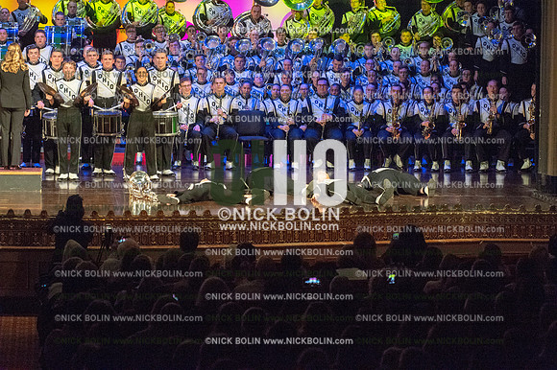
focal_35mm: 140
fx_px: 2165
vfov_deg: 9.8
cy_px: 185
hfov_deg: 14.7
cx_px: 278
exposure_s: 1/400
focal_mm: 140
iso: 8000
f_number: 5.6
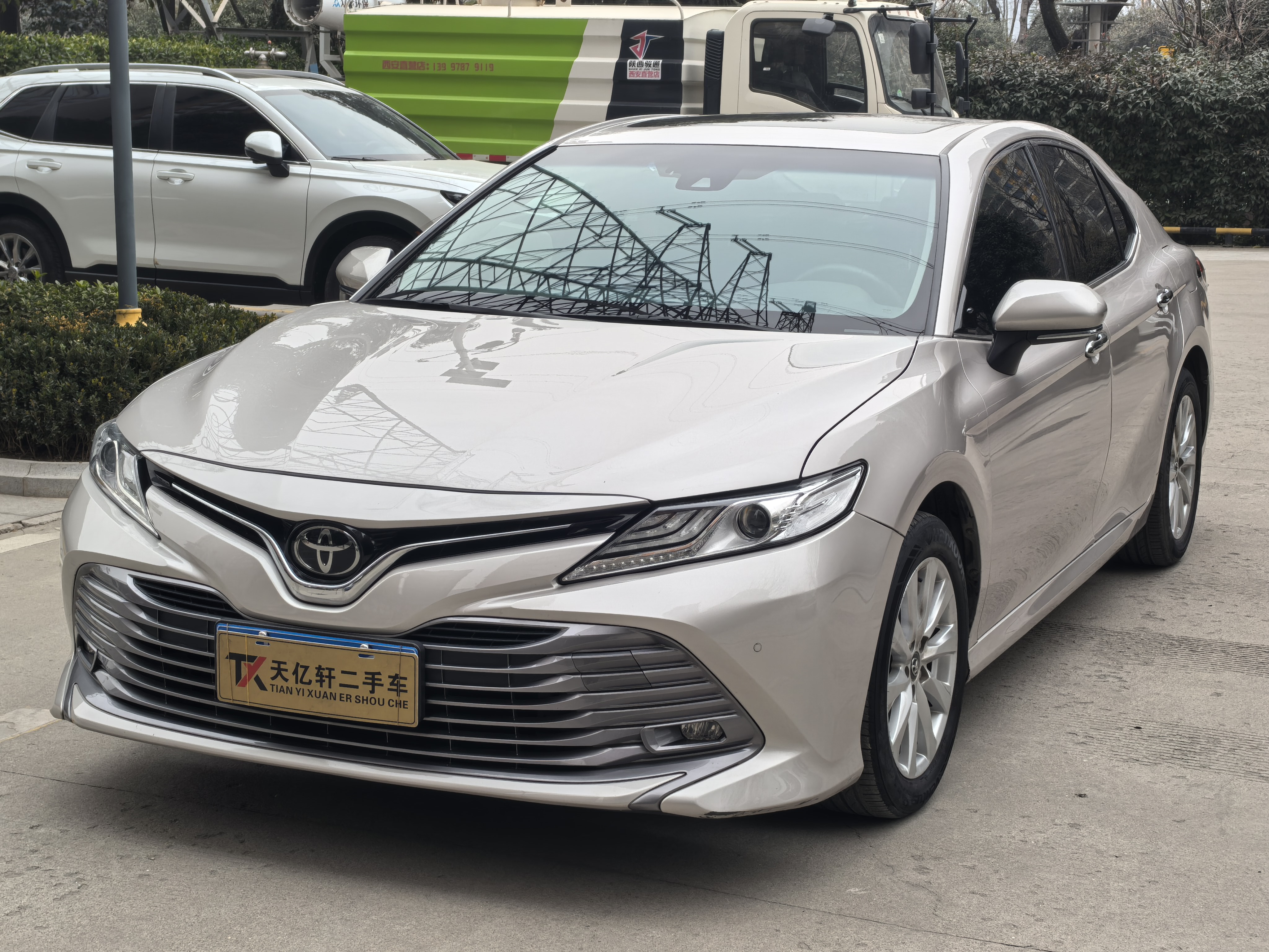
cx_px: 634
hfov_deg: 32.2
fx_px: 2200
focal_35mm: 60
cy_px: 476
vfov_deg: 24.4
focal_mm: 5.75
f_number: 2
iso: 50
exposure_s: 1/135
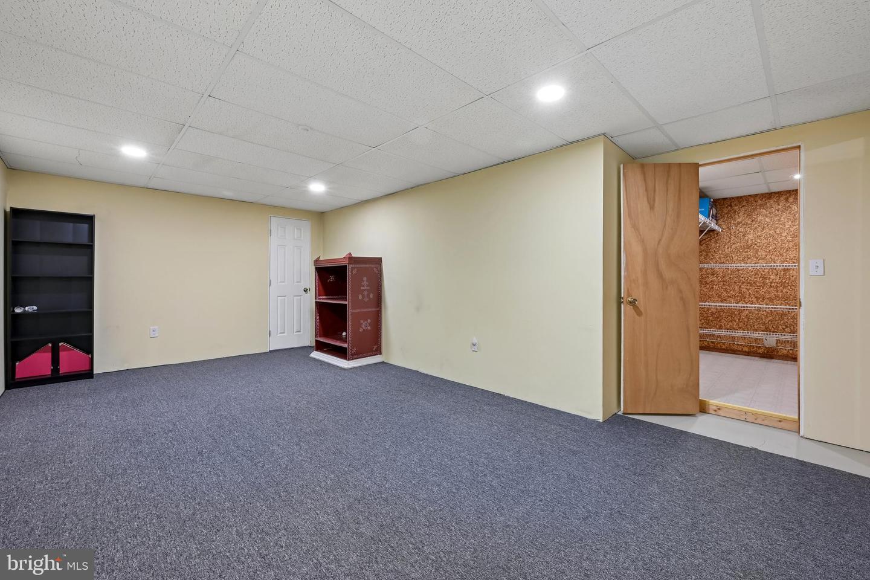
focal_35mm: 14
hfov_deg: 104.3
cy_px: 290
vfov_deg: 81.2
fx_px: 338
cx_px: 435
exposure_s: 1/4
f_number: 11
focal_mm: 14
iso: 400
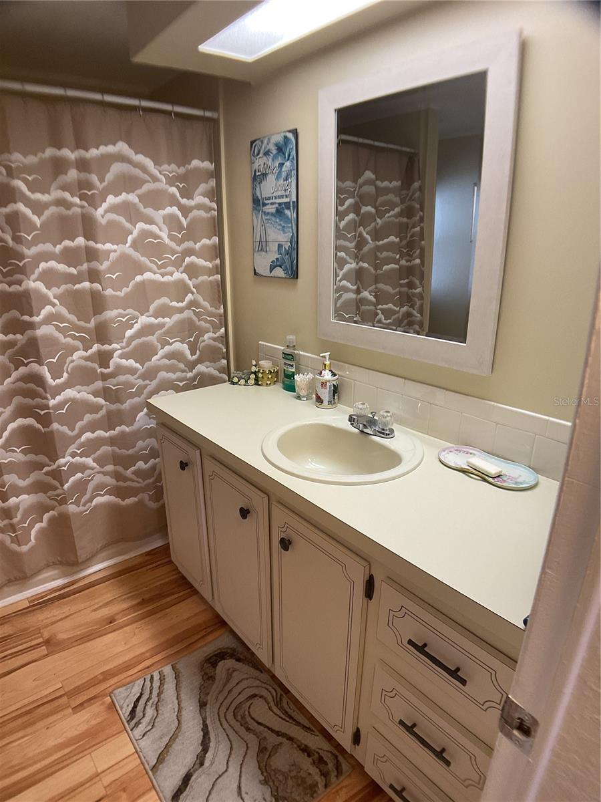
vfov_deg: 61.7
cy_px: 401
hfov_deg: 48.2
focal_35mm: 29
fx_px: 671
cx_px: 300
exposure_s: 1/60
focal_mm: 3
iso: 80
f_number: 1.8
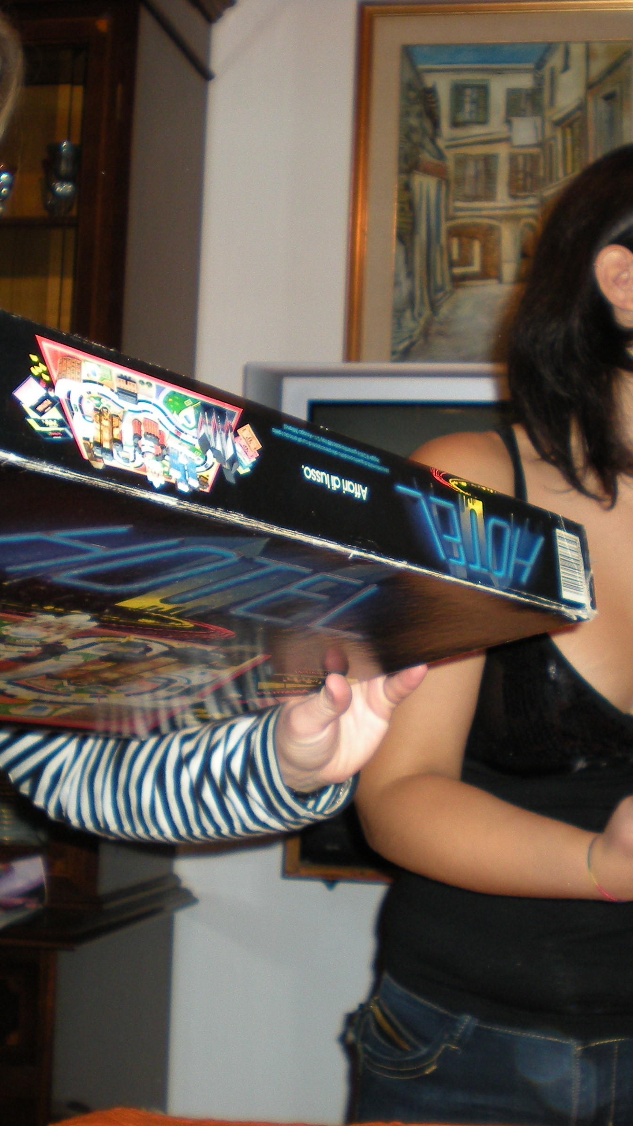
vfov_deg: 37.2
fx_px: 1671
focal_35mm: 56
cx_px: 452
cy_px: 565
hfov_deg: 21.3
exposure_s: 1/60
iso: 97
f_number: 3.1
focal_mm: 6.3
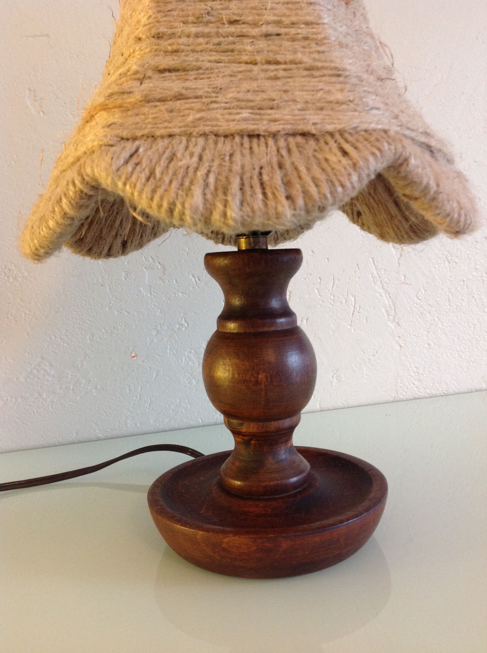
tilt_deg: -7.9
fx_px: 658
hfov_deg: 40.6
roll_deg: +4.4
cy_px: 326
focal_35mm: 35
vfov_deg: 52.7
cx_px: 244
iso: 160
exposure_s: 1/15
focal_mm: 4.28
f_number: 2.4
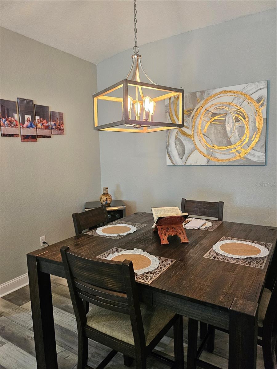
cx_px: 138
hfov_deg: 56.8
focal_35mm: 24
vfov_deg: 71.6
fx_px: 256
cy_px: 184
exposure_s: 1/120
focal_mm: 5
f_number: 1.8
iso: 400
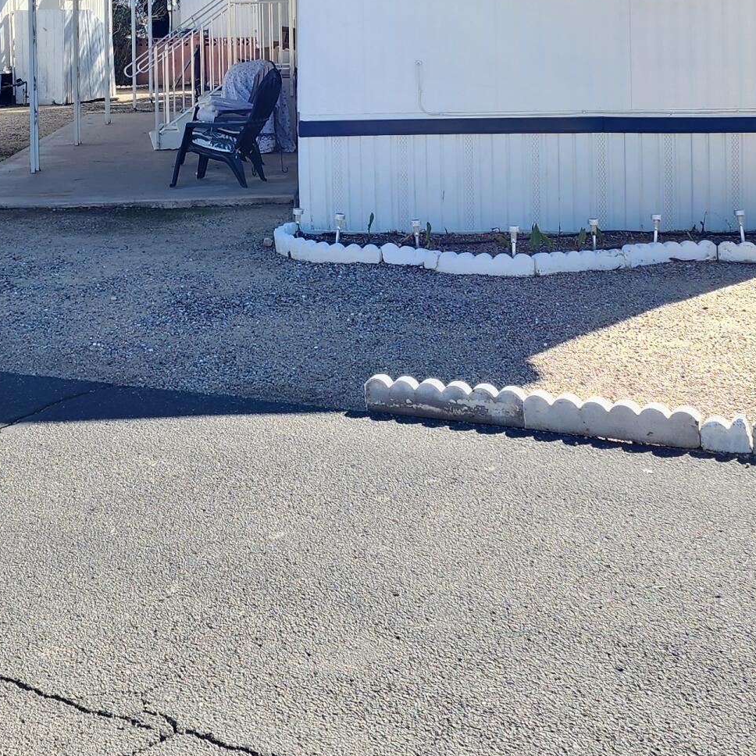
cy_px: 6
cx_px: 298
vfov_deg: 25.9
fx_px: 1557
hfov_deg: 27.2
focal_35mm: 63
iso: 12
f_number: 1.8
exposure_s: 1/271
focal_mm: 6.4
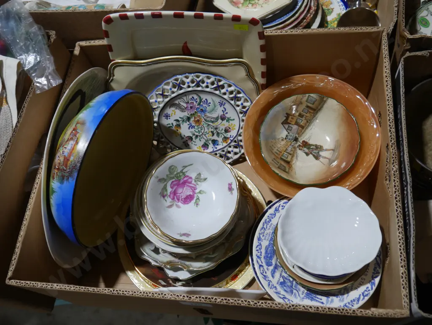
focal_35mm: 34
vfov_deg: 41.8
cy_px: 162
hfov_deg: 53.9
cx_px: 216
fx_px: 425
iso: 200
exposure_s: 1/100
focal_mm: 17
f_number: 4
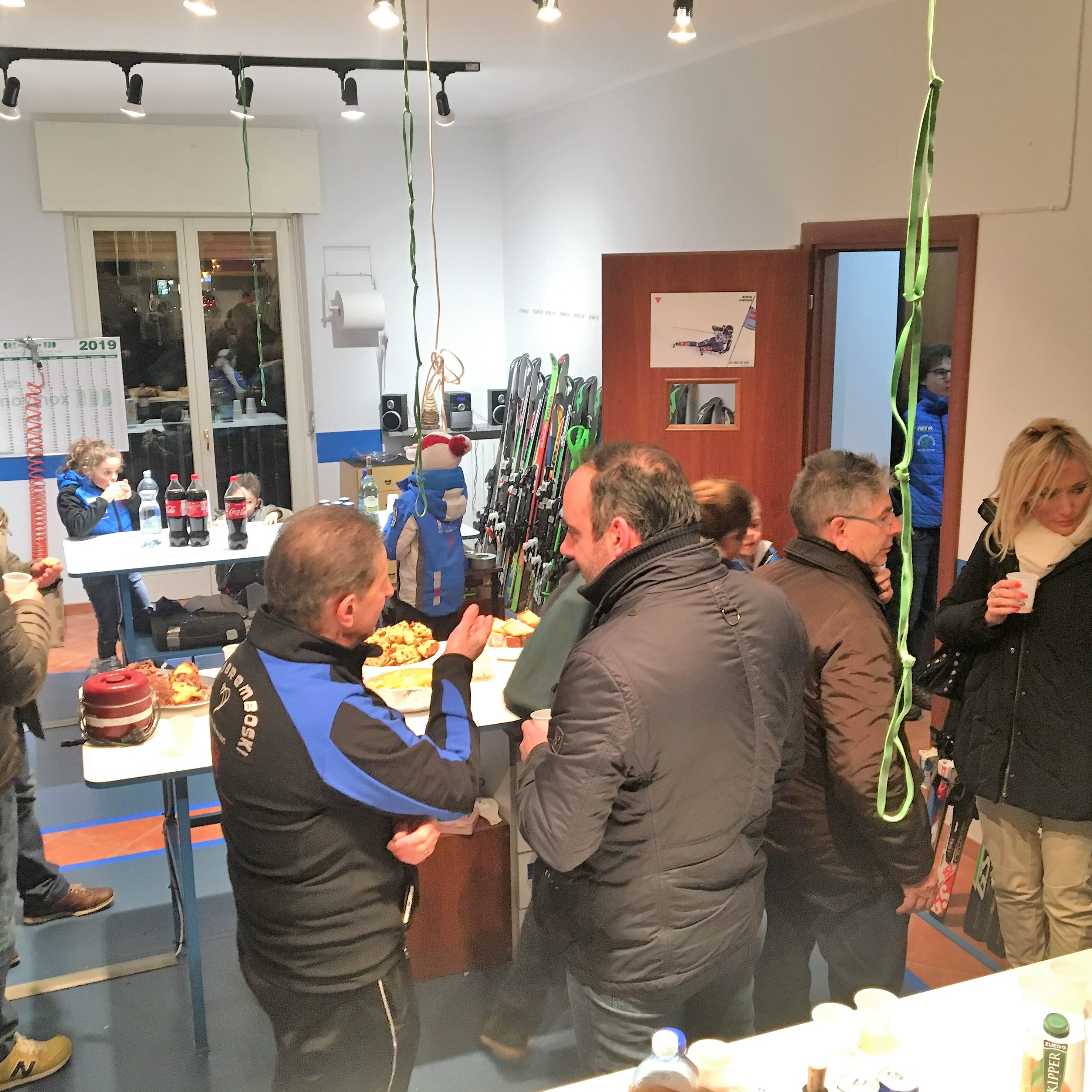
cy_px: 541
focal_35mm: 35
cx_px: 545
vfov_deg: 47.2
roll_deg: +0.2
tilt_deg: -10.5
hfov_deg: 47.2
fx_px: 1249
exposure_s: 1/33
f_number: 2.2
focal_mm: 4.15
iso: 160
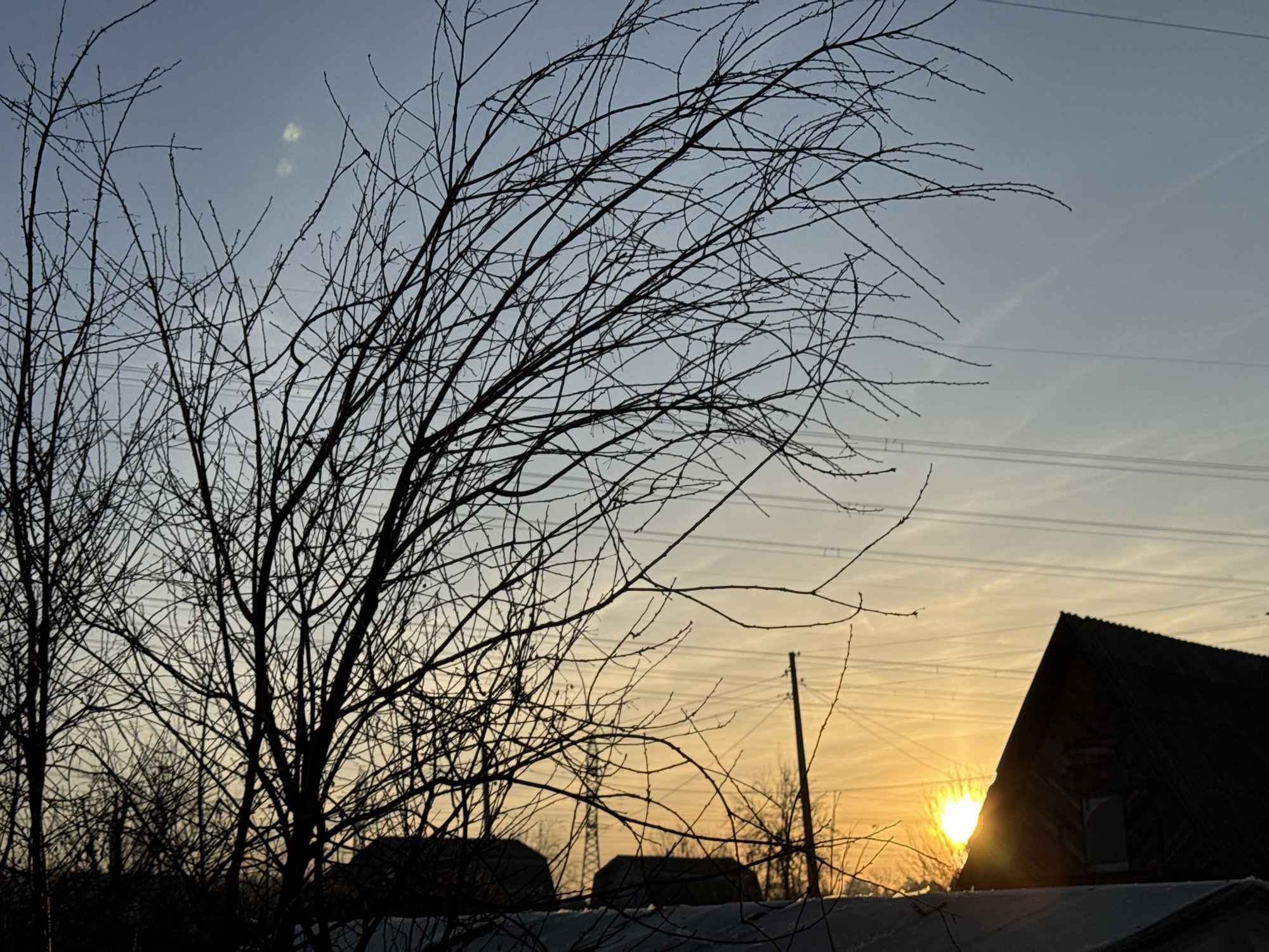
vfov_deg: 30.3
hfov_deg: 39.7
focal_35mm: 48
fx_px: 1760
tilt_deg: +16.3
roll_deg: +0.8
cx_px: 634
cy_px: 476
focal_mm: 6.76
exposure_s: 1/7092
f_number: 1.78
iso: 64
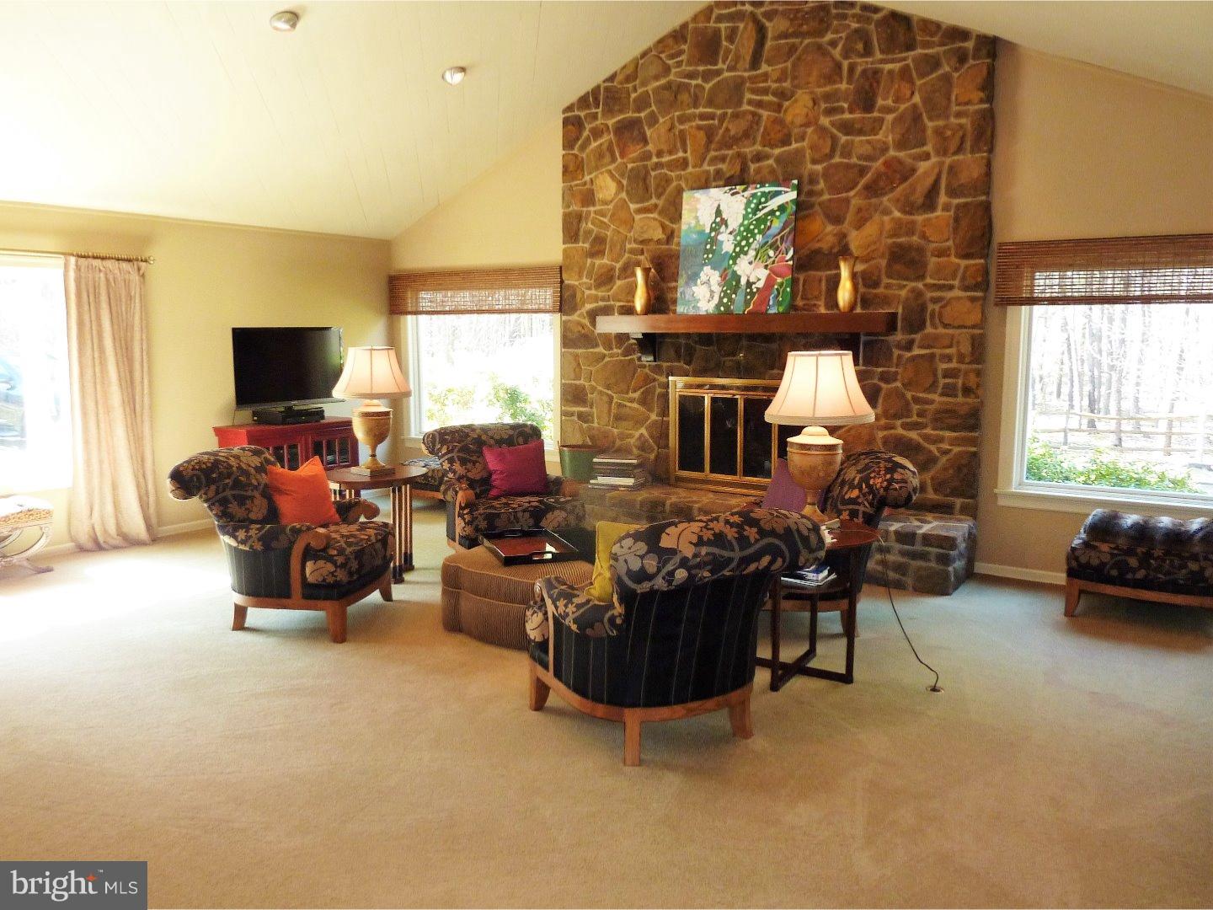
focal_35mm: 25
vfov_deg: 54.9
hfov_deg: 69.4
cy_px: 455
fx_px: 876
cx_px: 606
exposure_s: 1/30
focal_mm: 4.1
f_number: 3.3
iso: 200
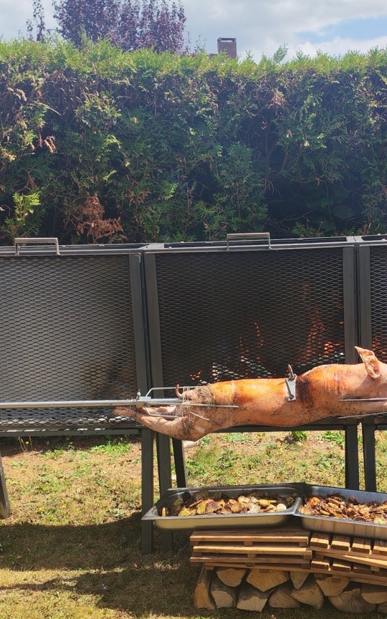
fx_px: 894
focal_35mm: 53
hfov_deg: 24.3
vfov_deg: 38.1
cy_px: 350
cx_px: 255
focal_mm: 6.12
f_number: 1.9
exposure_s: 1/850
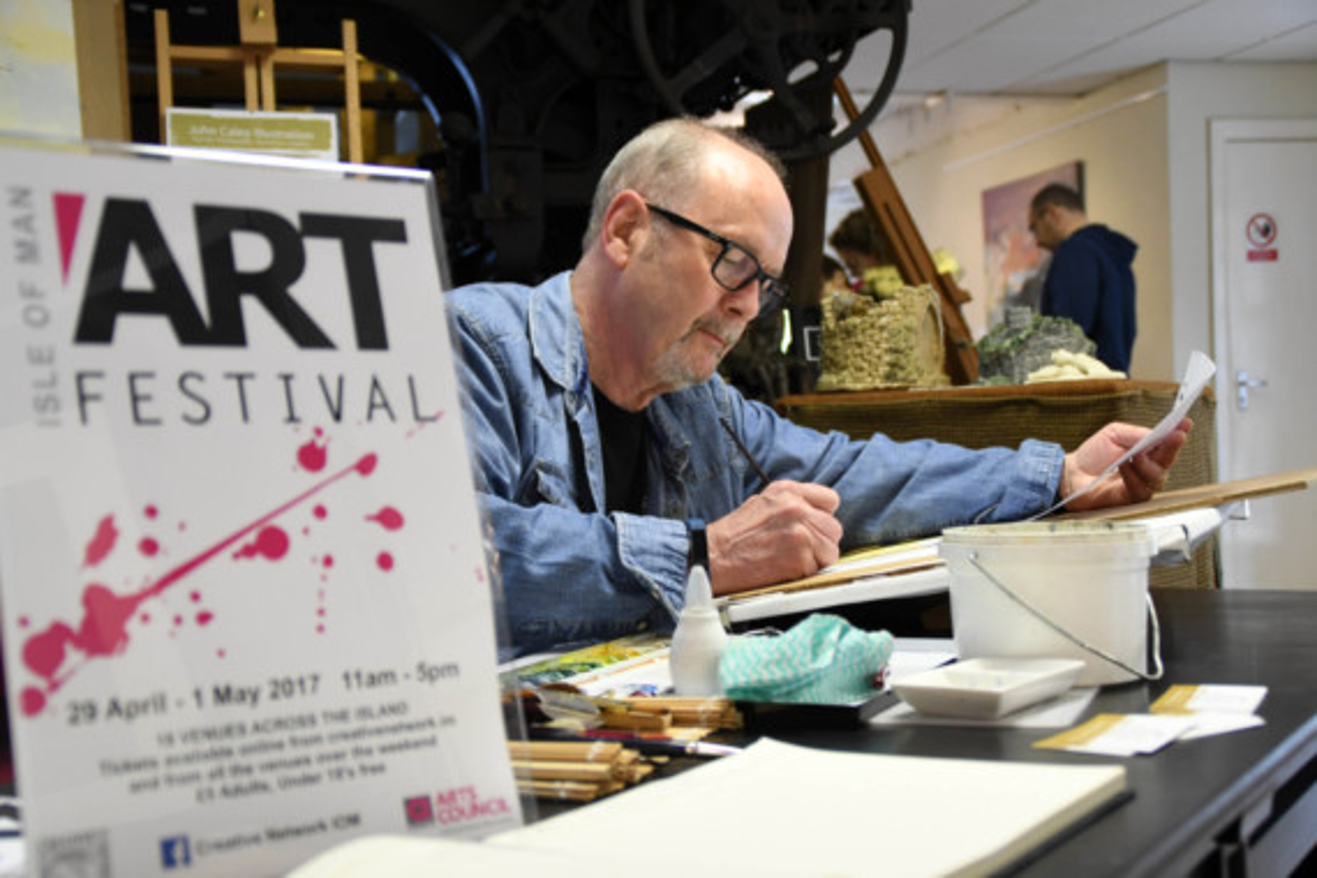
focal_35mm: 48
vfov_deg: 28.1
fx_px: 1756
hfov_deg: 41.1
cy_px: 439
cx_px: 658
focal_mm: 32
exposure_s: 1/125
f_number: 4.5
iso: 1600
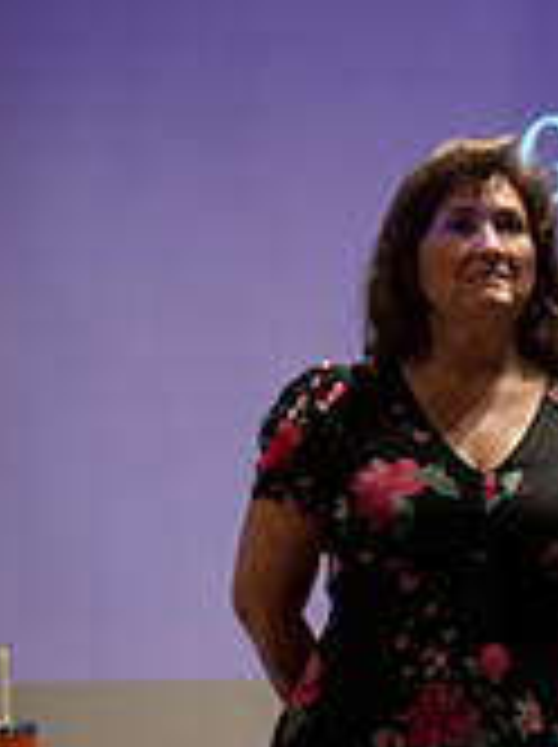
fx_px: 5732
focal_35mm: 266
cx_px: 1348
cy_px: 419
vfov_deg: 7.5
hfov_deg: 5.4
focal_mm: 70
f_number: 4
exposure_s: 1/80
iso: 800
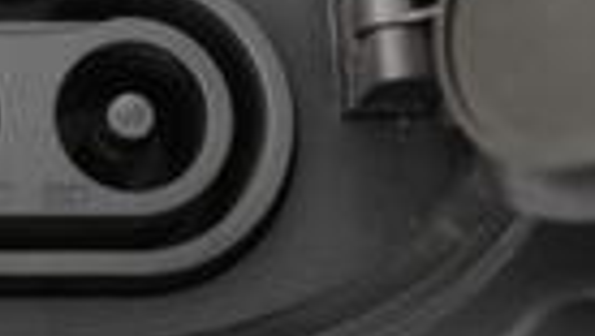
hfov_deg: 15.3
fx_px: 2148
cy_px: -112
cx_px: -73
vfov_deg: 8.8
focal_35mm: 136
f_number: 2.8
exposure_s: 1/30
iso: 1000
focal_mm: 28
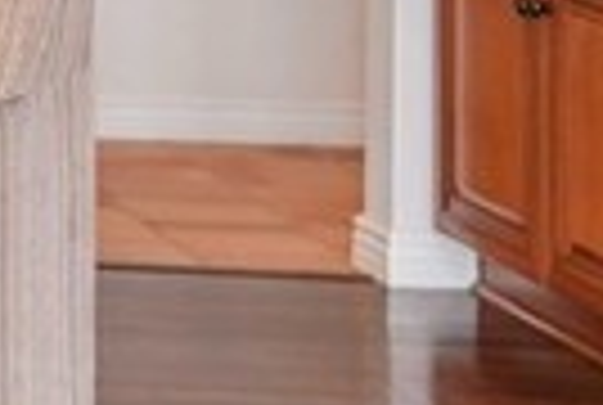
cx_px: -1336
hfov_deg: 8.8
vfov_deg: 7.4
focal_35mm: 183
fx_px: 3072
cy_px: -169
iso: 250
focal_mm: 16
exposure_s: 1/60
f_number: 4
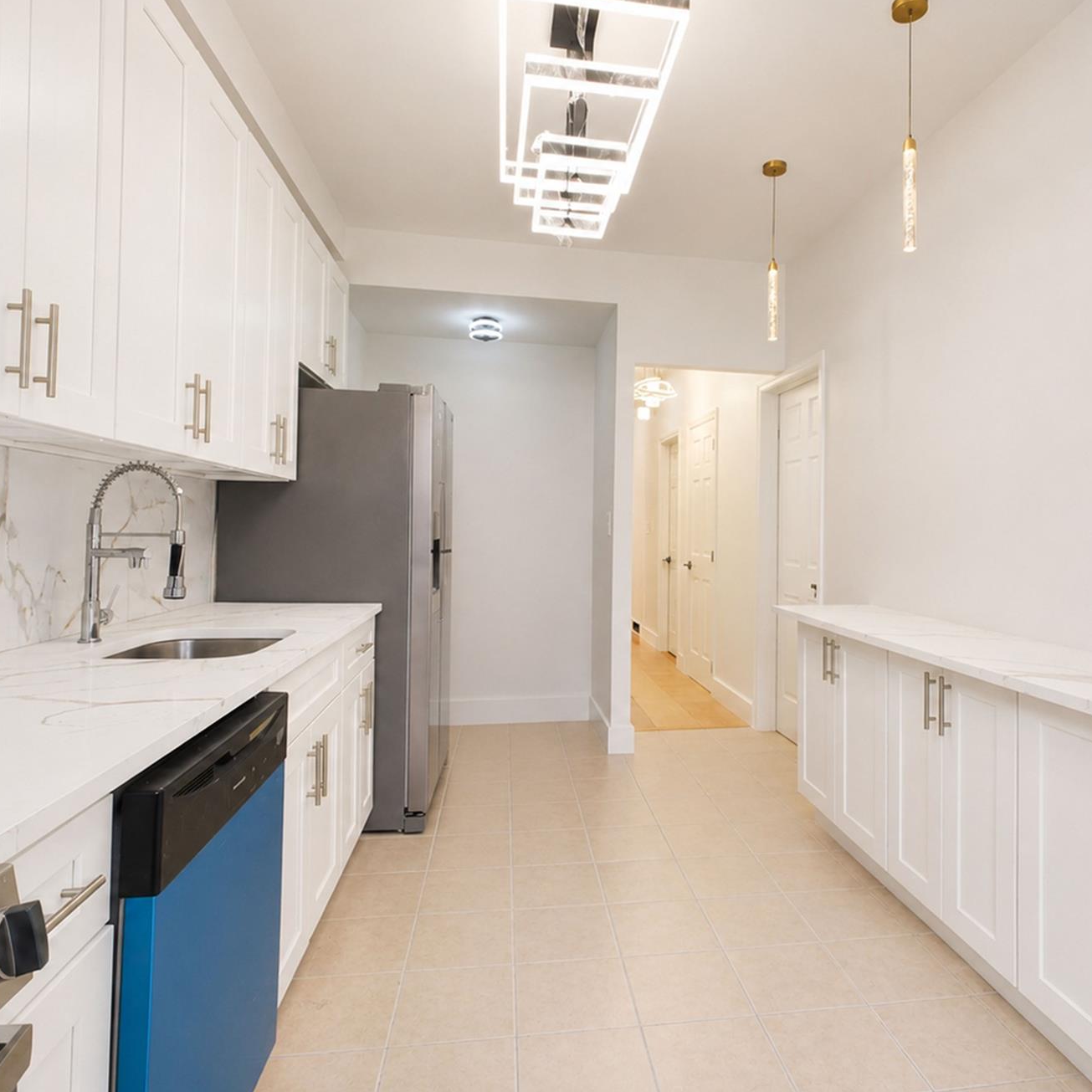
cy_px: 526
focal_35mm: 20
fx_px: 714
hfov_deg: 74.4
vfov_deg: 74.8
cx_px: 621
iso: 1250
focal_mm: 10
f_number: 8
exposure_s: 1/125
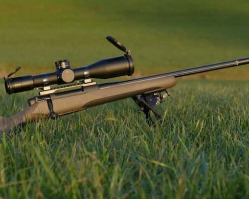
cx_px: 83
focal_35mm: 217
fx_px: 1599
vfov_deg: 7.1
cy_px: 69
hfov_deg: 8.9
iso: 125
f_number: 3.9
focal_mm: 41.85
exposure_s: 1/160
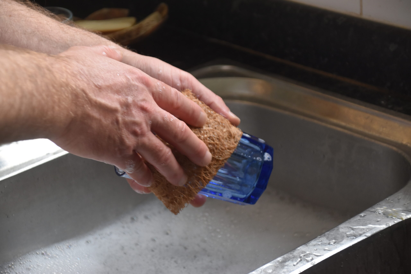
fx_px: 1336
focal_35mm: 117
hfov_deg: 17.5
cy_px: 137
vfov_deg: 11.7
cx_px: 206
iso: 640
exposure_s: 1/60
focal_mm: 78
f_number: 5.3
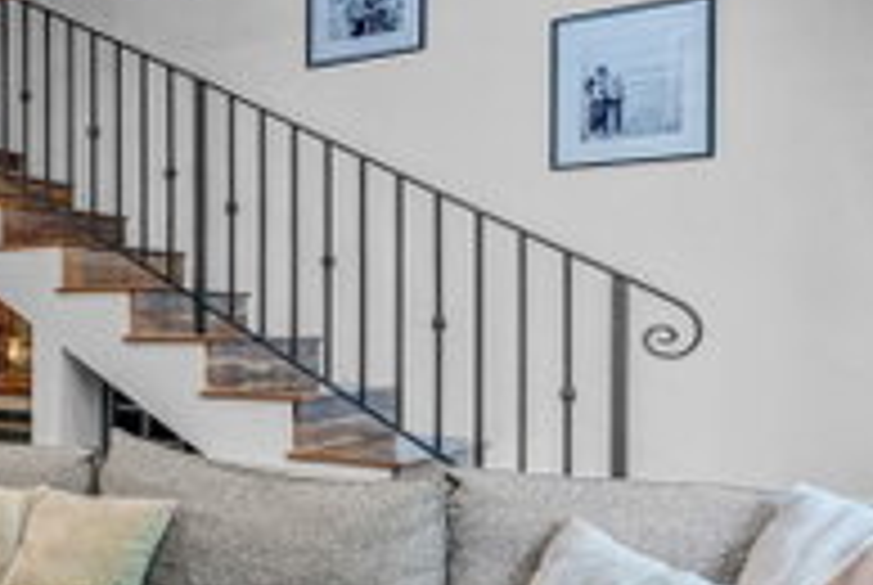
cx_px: -182
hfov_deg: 38.1
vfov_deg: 35.3
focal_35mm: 37
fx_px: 899
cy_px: 432
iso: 1000
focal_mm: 10
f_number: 8
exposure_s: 1/13
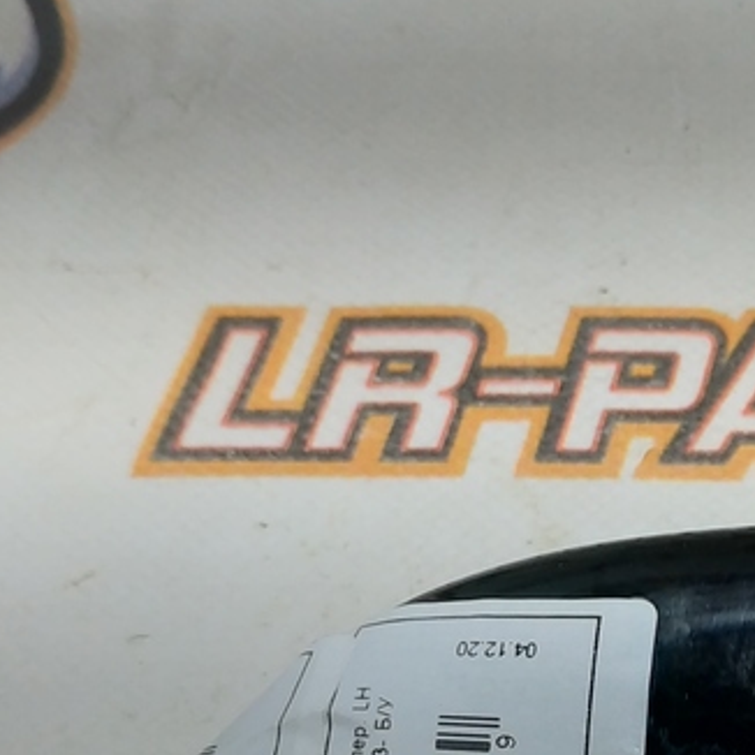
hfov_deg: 21.5
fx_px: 1925
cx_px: 723
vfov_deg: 21.4
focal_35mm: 78
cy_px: 762
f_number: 1.9
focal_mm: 3.94
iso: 250
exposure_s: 1/100
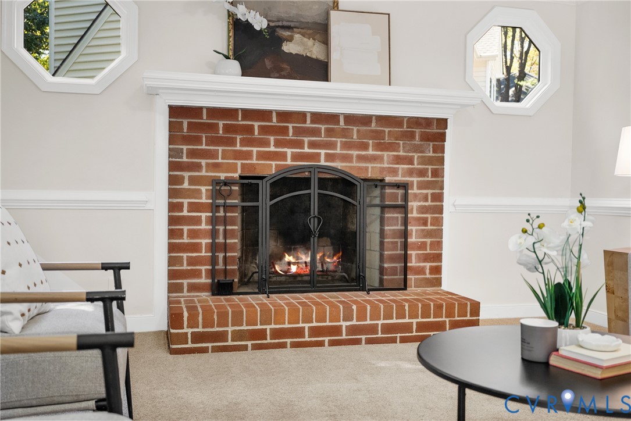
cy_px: 210
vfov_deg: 37.9
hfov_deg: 54.4
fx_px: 614
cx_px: 316
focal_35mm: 35
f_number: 4
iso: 1250
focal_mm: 35
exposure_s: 1/30
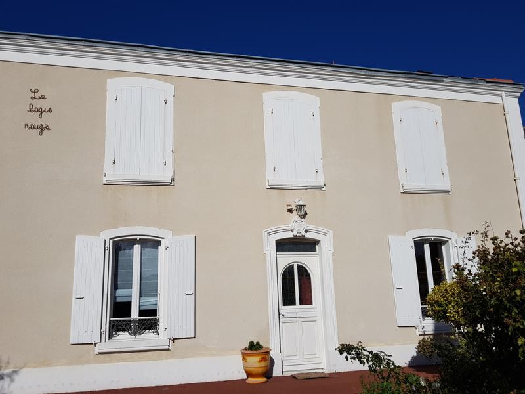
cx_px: 262
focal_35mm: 26
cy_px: 197
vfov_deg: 53.1
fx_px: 394
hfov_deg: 67.3
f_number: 1.7
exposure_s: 1/8736
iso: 40
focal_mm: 4.2
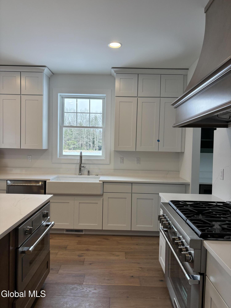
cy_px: 154
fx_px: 231
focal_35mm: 26
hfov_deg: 53.1
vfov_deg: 67.3
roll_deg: -1.7
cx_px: 116
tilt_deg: -1.0
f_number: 1.6
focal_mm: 5.96
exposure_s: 1/257
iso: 40
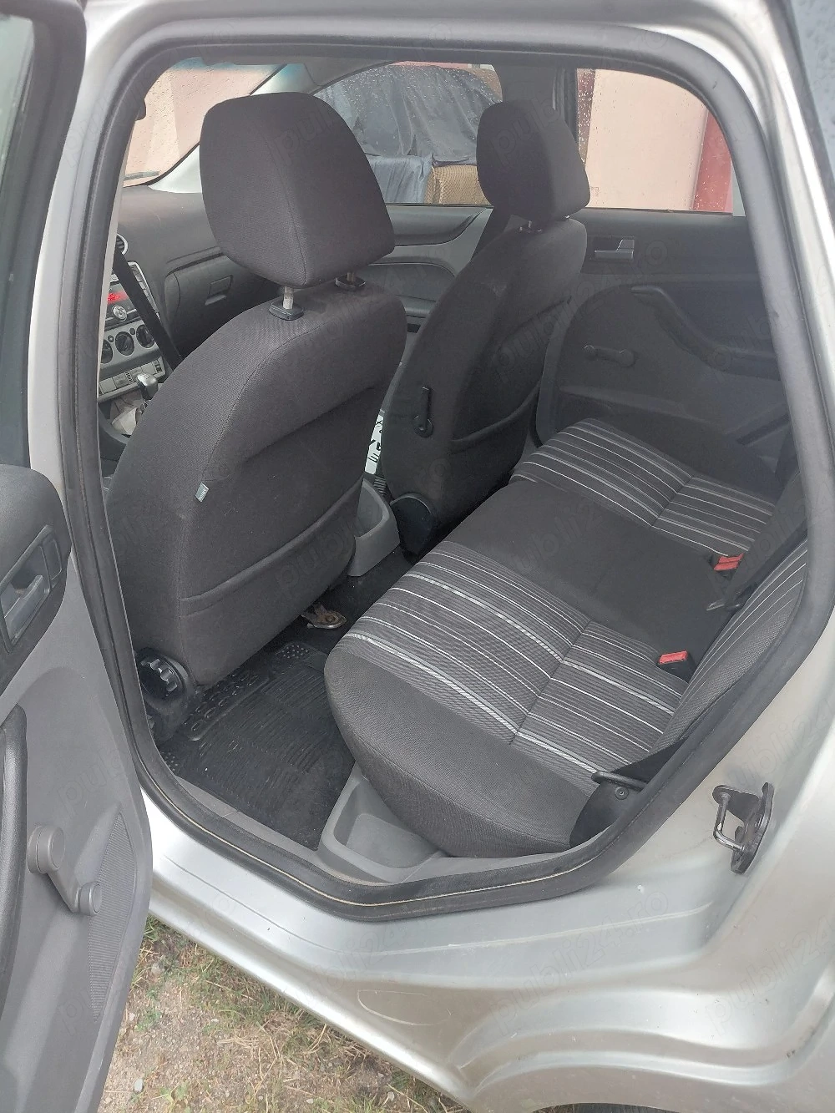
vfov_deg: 69.4
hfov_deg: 54.9
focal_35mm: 25
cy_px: 556
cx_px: 418
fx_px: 804
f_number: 1.8
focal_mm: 4.69
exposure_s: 1/50.3
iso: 320
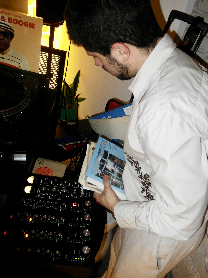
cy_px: 139
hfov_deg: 46.8
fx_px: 240
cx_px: 104
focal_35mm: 30
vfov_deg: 60.0
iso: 400
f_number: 2.7
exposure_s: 1/30
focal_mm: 6.5
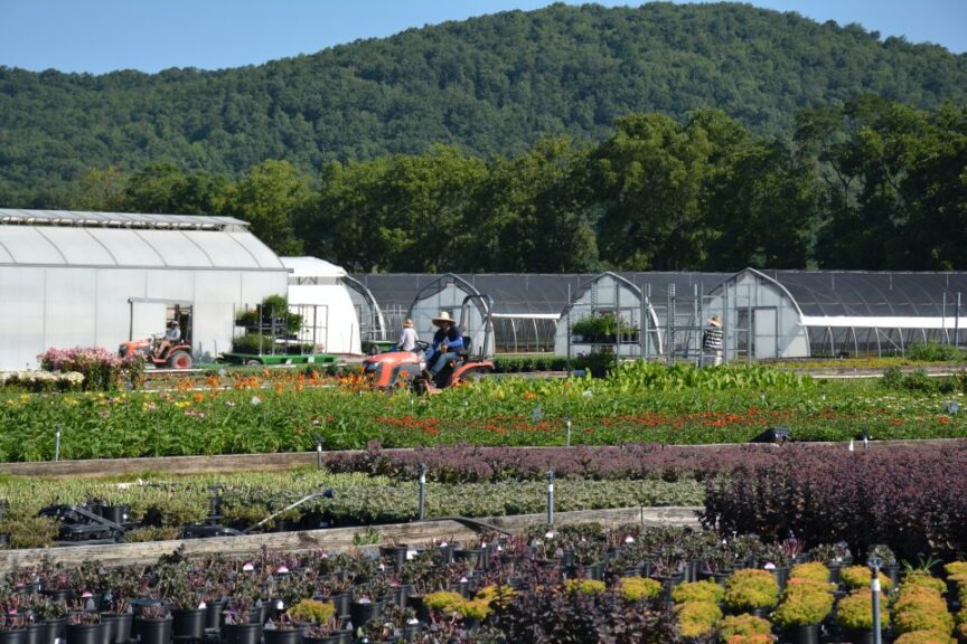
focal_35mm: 112
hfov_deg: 18.2
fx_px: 3022
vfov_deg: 12.2
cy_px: 322
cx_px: 484
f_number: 8
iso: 100
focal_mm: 75
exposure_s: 1/250
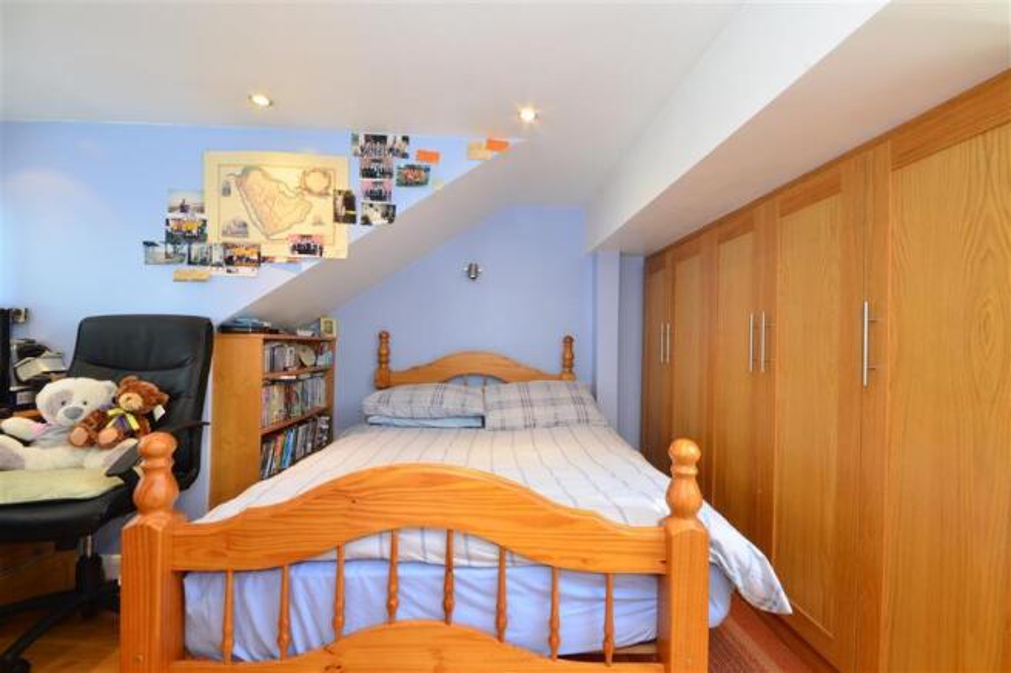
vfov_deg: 77.3
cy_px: 336
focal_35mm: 15
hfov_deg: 100.4
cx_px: 506
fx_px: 421
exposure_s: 1/3
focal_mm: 10
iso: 400
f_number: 14
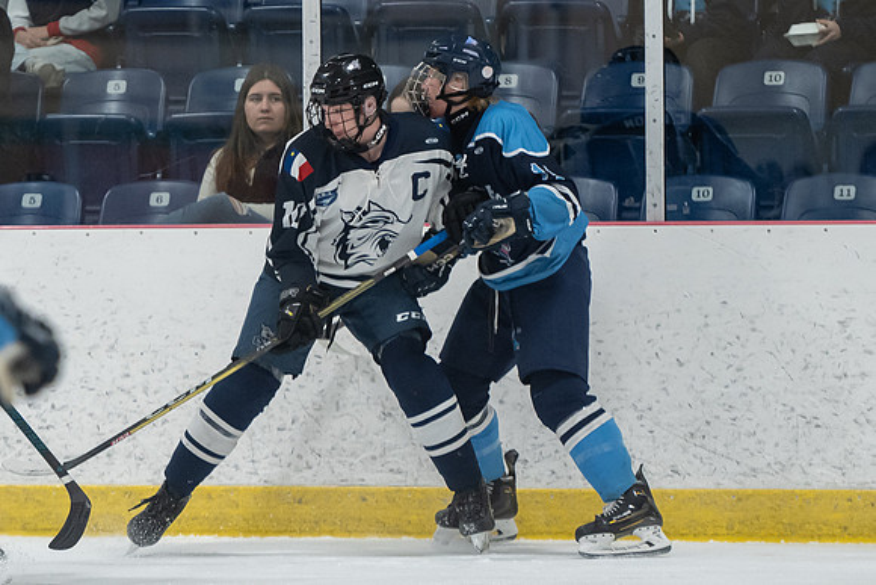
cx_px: 231
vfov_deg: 4.0
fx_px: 8387
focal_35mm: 345
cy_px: 257
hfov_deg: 6.0
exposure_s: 1/1250
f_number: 2.8
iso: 2500
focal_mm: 180
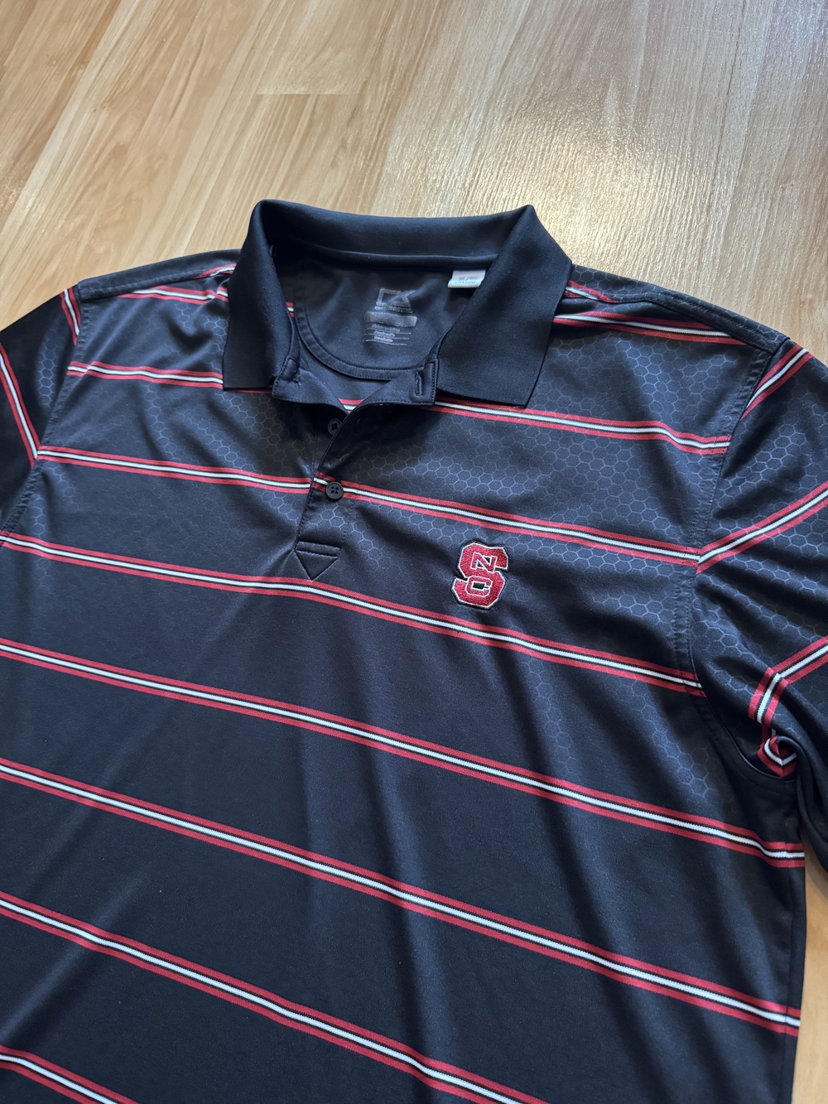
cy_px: 552
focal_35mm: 24
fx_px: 765
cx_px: 414
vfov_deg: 71.6
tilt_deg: -64.5
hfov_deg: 56.8
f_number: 1.78
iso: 800
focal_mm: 6.76
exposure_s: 1/44
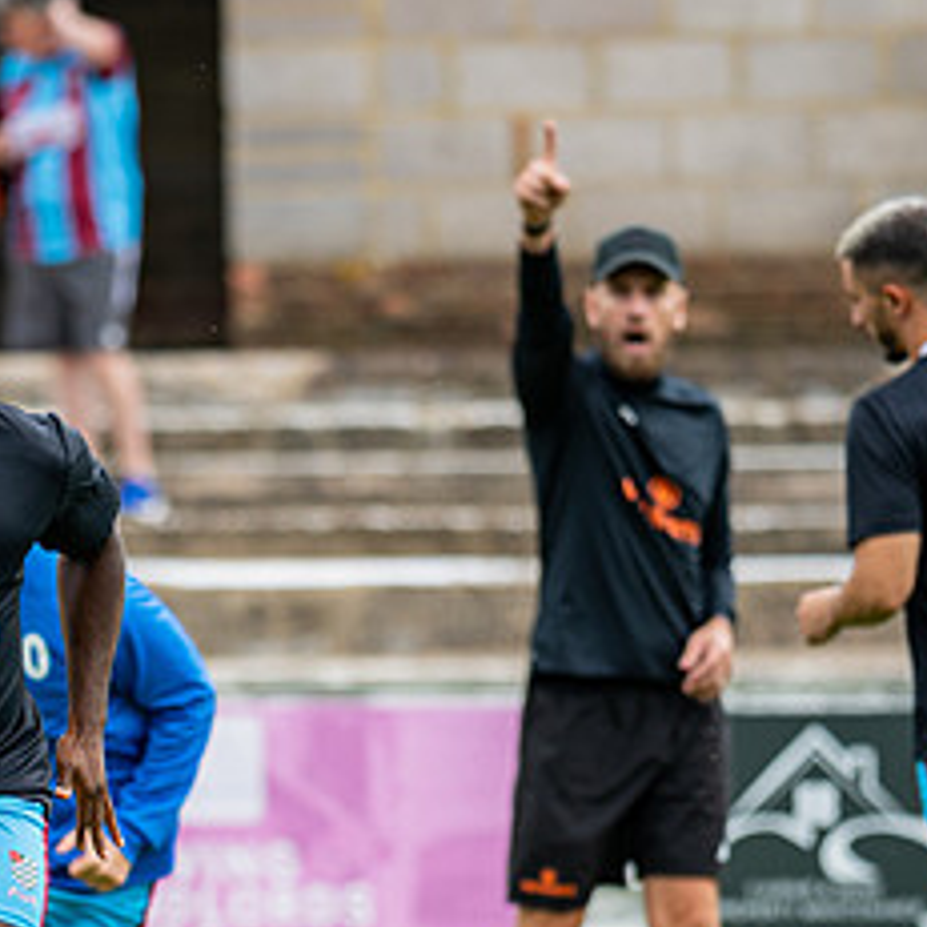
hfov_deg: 4.6
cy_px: 898
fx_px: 11574
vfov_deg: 4.6
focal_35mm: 382
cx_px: 368
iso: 160
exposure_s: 1/1200
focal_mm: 135
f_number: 1.8
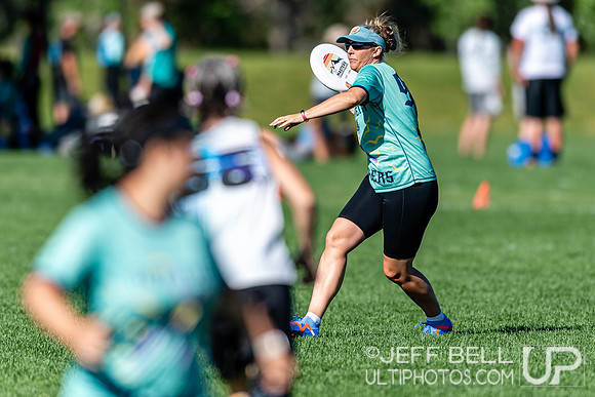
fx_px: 13452
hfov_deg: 2.5
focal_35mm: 814
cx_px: 320
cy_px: 172
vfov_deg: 1.7
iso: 100
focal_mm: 400
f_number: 2.8
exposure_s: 1/2500
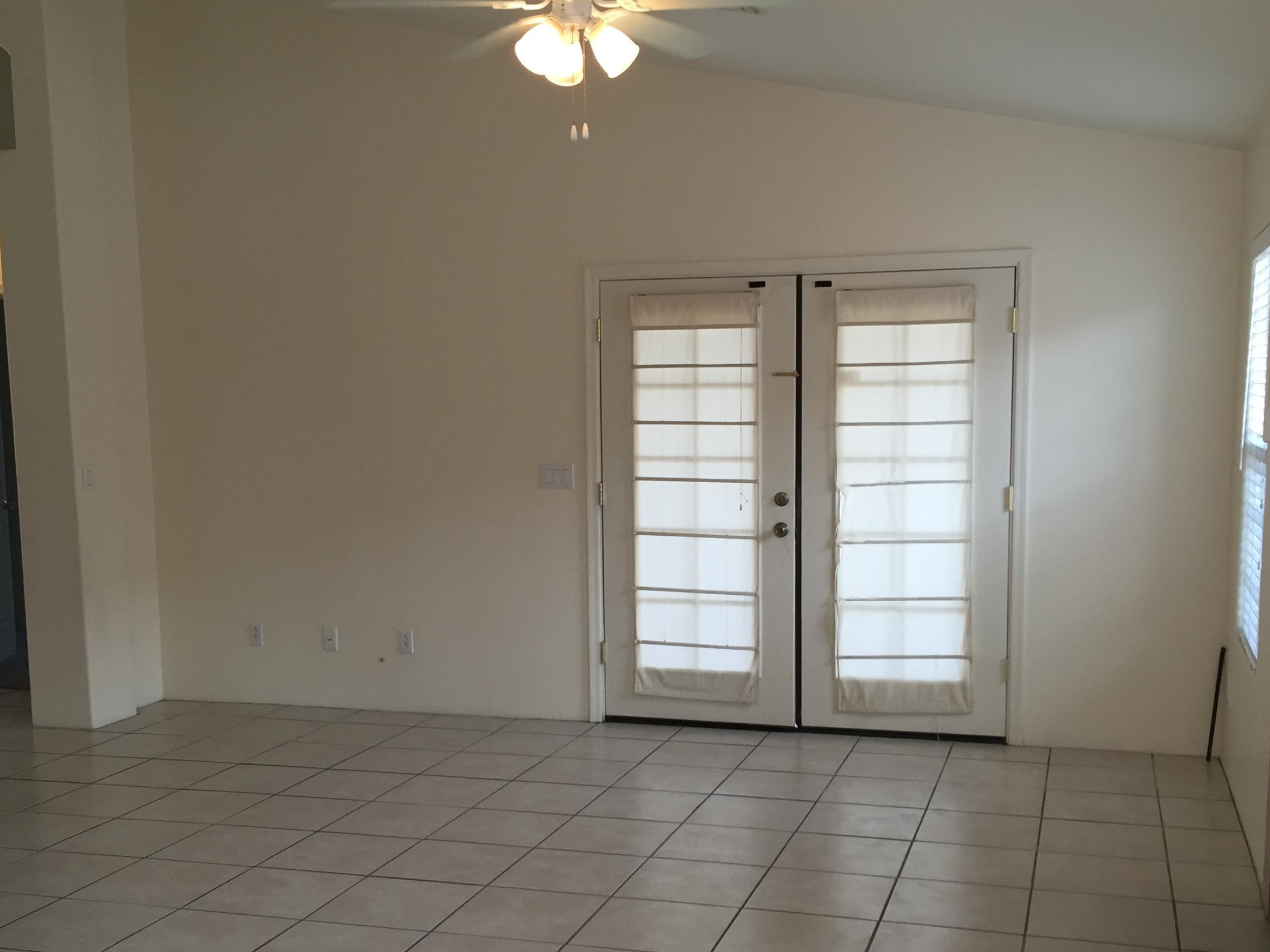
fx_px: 1467
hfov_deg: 46.8
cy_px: 588
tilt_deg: -5.9
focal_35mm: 40
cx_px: 658
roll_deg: -0.1
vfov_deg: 35.8
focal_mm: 4.15
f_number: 2.2
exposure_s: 1/40
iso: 32
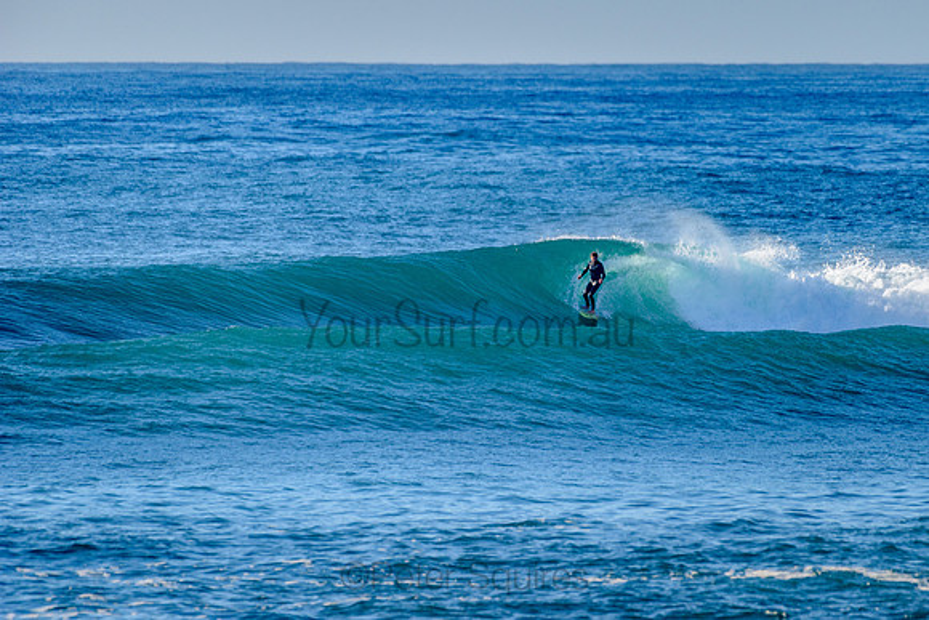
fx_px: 15827
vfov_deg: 2.2
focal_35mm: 613
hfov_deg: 3.4
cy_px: 264
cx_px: 570
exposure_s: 1/2000
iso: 250
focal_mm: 500
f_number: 5.6
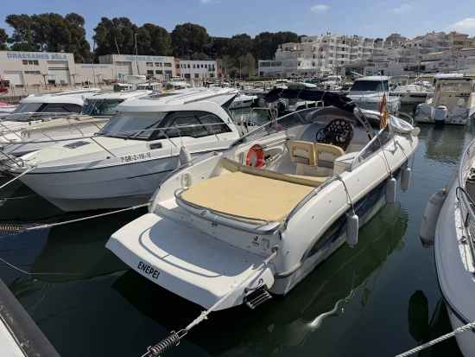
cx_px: 238
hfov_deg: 71.6
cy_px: 178
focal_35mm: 24
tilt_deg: -16.4
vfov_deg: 56.9
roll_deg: +2.3
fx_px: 329
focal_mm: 6.76
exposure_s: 1/9091
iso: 80
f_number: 1.78
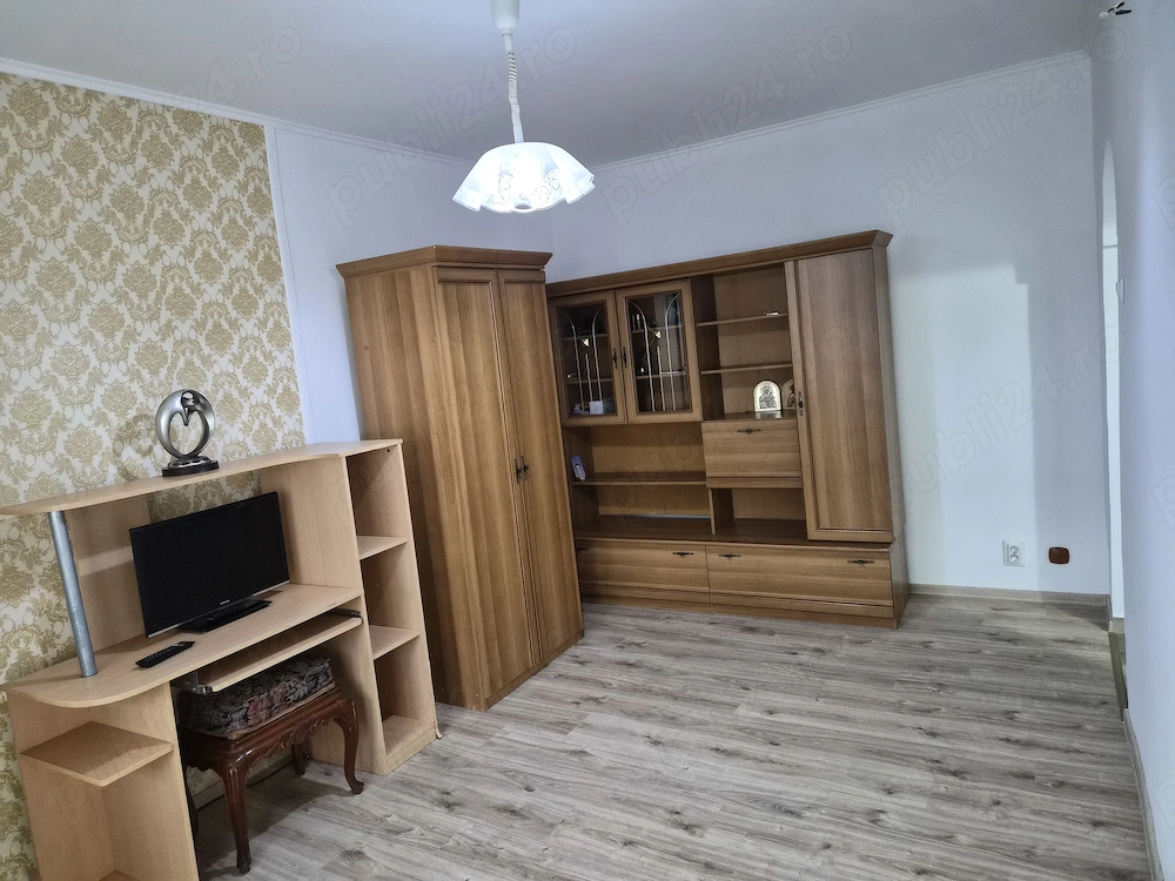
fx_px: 781
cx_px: 588
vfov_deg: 58.9
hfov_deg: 73.9
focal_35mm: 23
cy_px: 440
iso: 1000
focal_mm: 5.4
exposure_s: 1/100
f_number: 1.8
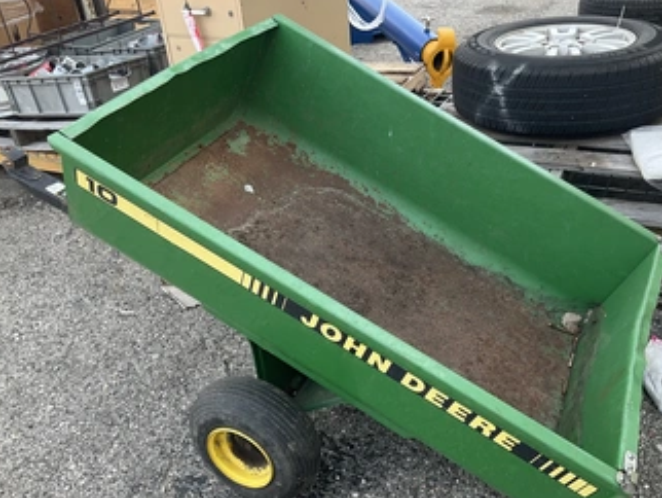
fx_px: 689
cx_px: 331
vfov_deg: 39.6
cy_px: 290
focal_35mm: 36
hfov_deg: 51.3
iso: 20
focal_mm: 3
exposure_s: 1/150
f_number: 1.8
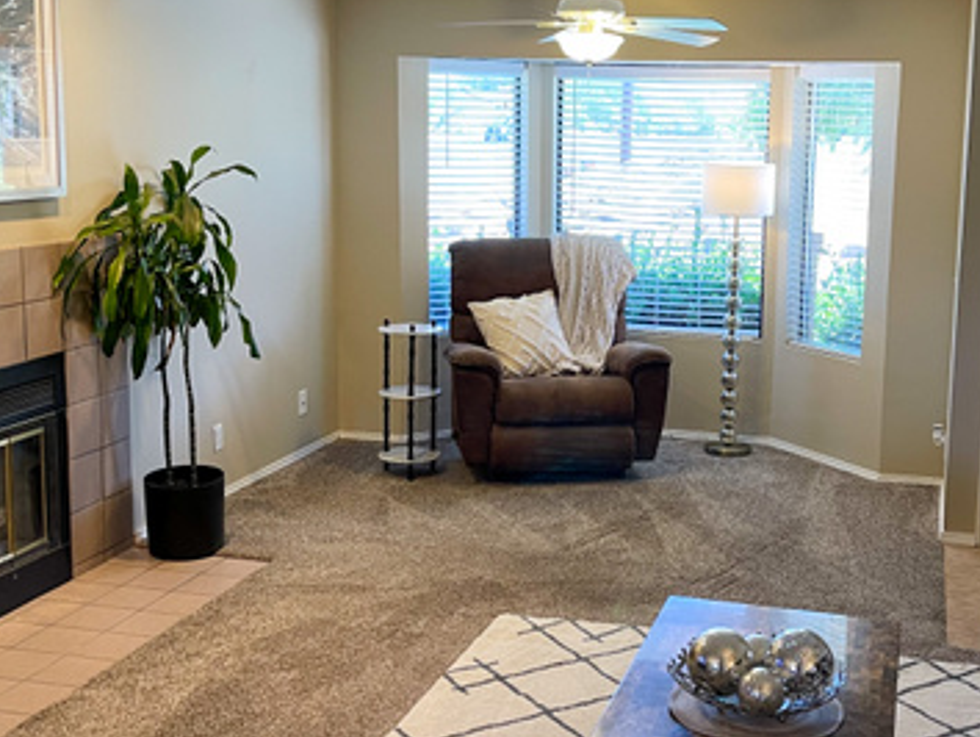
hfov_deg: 40.1
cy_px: 316
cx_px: 620
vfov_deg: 30.9
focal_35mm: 47
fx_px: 1332
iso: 100
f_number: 1.6
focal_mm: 5.1
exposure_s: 1/60
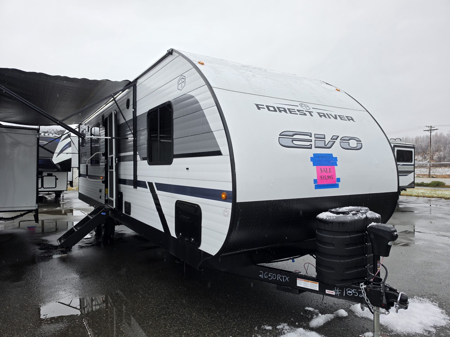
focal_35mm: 23
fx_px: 299
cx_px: 225
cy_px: 168
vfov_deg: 58.9
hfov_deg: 73.9
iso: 20
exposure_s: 1/180
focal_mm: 6.5
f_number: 1.4
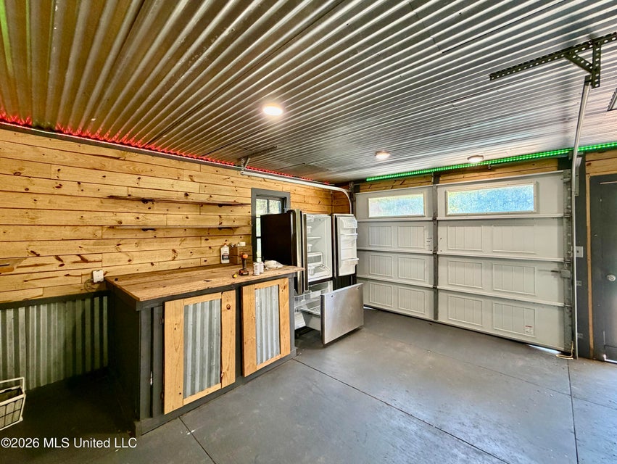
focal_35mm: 14
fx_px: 250
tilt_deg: +0.1
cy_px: 232
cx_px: 308
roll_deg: +0.4
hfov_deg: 102.0
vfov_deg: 85.8
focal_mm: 2.22
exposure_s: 1/60
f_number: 2.2
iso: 320
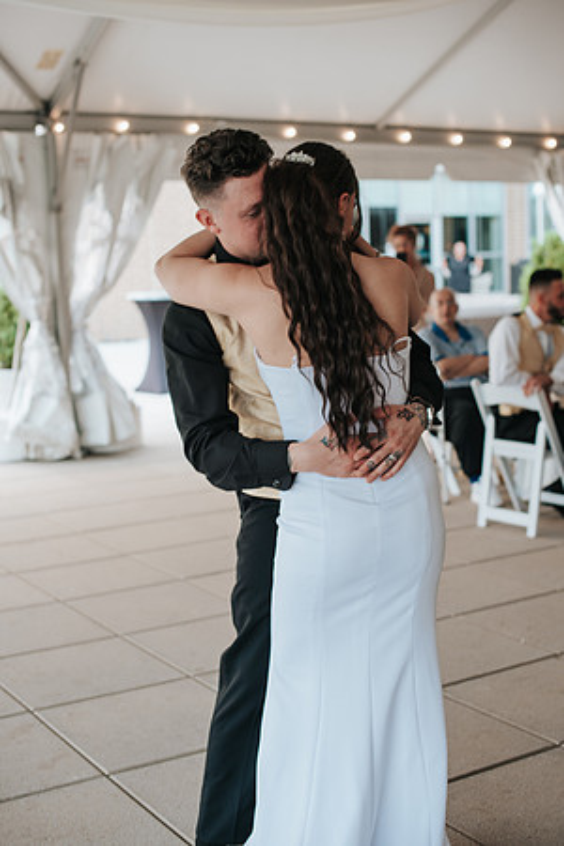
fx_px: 1175
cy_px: 423
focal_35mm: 50
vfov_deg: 39.6
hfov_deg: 27.0
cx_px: 282
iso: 160
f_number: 2.8
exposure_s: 1/160
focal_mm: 50
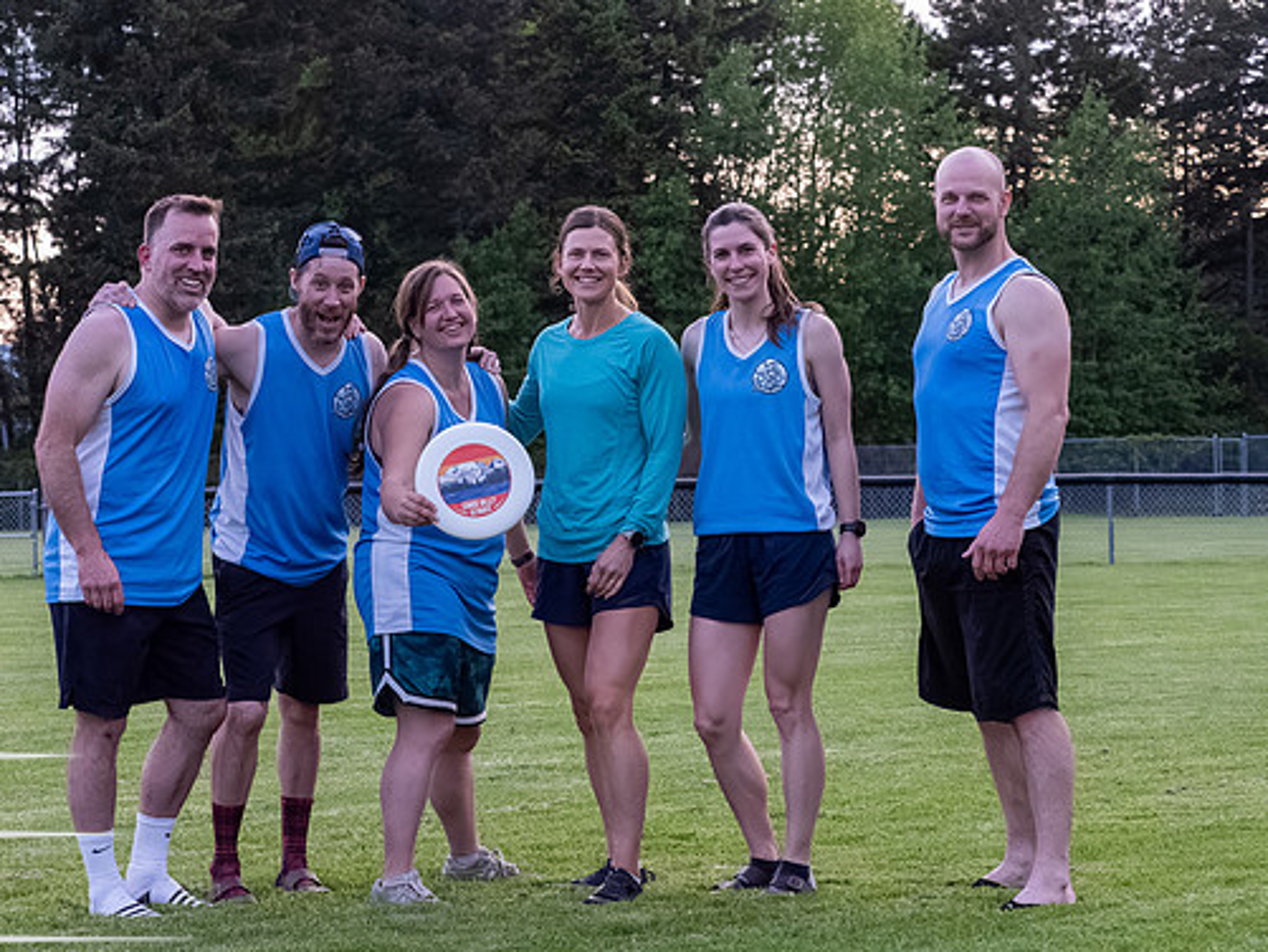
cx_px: 476
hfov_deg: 18.5
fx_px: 3884
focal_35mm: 106
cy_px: 398
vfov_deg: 14.0
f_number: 5
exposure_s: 1/800
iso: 6400
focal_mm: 40
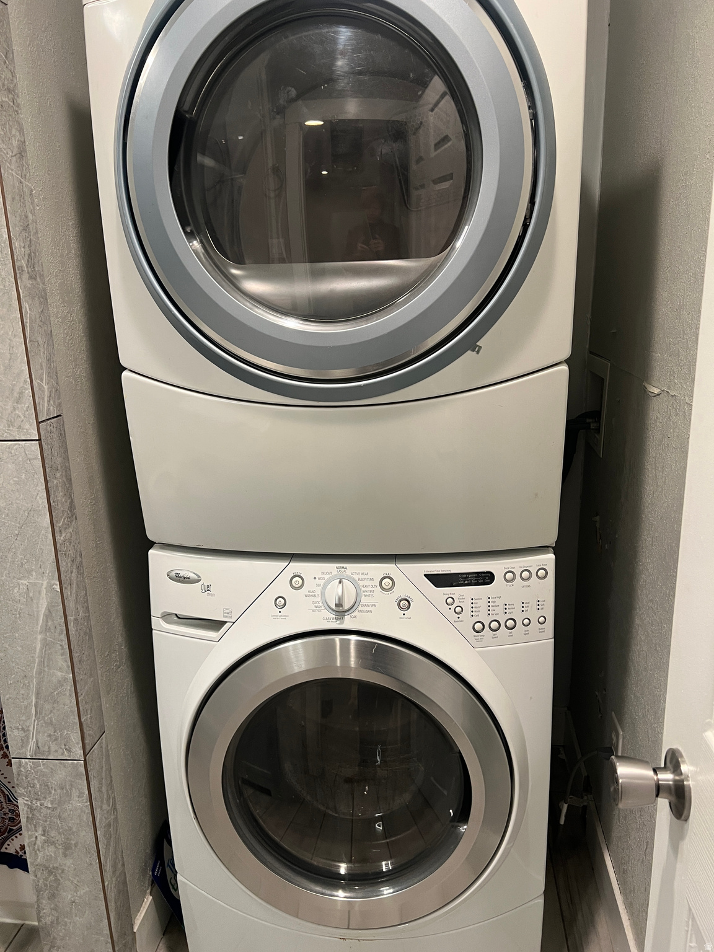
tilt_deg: -15.0
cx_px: 357
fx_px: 715
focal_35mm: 26
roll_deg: +1.3
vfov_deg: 67.3
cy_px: 476
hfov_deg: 53.1
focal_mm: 5.7
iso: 160
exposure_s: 1/60
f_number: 1.5
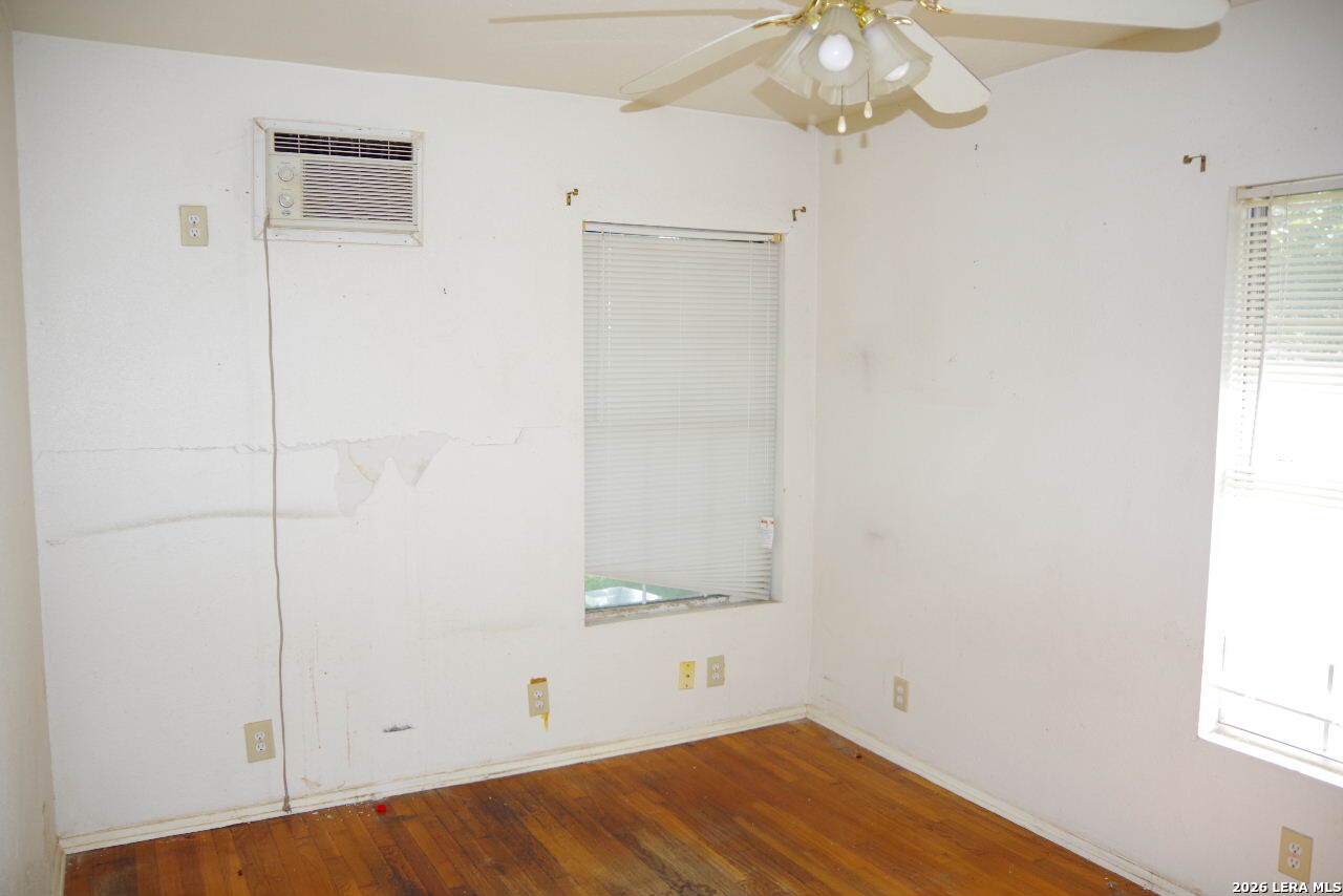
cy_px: 448
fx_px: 1007
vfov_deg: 48.0
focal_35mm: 27
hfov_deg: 67.4
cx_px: 672
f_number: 3.5
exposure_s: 1/60
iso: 400
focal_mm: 18
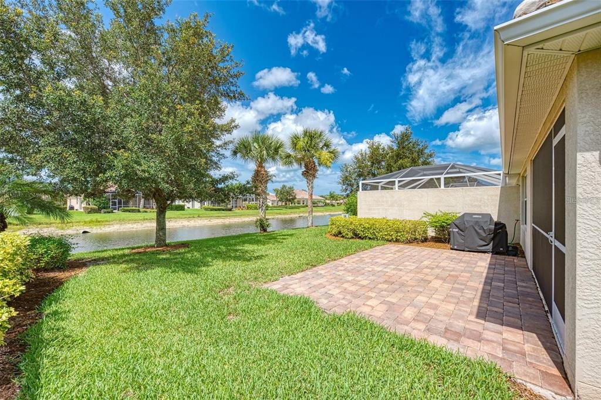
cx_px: 300
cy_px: 200
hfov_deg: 104.3
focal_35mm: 14
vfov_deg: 81.2
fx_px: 234
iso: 200
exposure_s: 1/1000
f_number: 7.1
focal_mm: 14
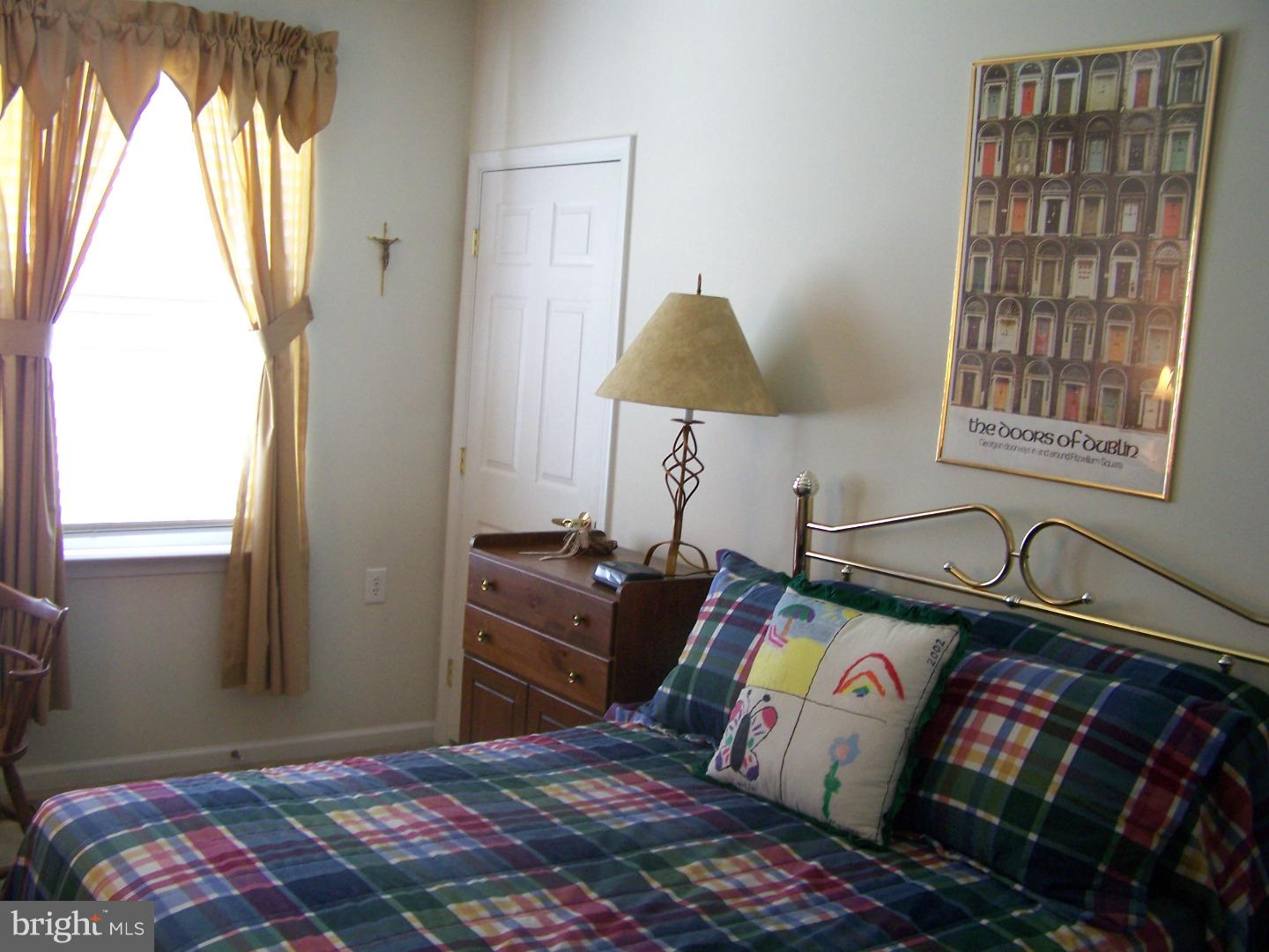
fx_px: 1393
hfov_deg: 49.0
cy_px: 476
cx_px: 634
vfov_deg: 37.7
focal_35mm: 38
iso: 160
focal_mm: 6.3
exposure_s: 1/10
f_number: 2.8
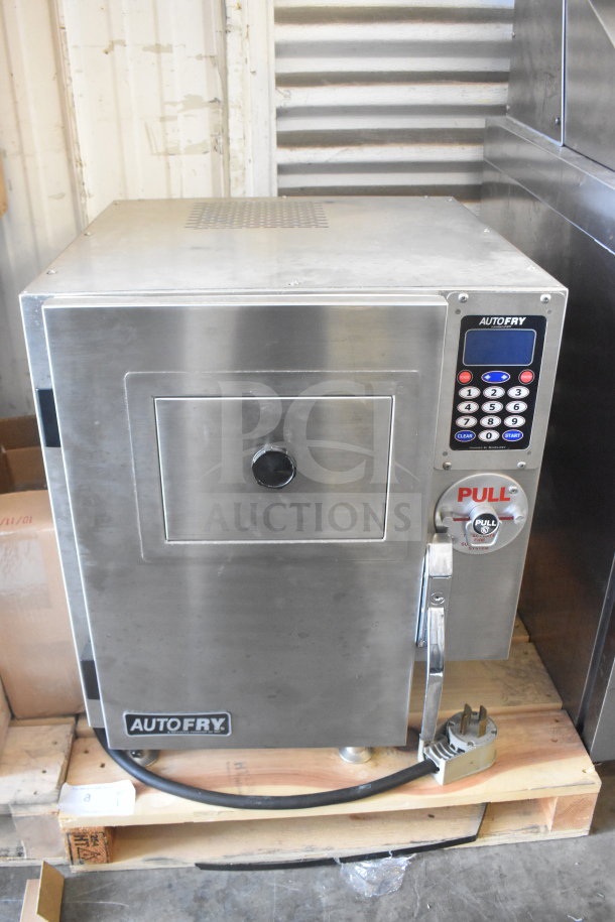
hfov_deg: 43.6
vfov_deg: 61.9
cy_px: 461
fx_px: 769
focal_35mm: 30
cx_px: 308
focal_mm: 20
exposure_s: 1/125
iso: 6400
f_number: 5.6
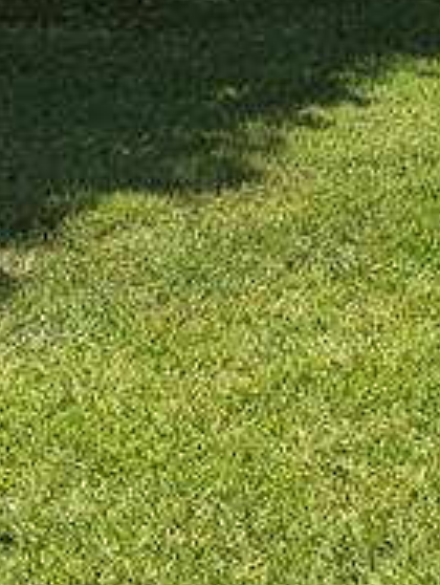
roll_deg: -1.3
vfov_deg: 18.2
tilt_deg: -1.5
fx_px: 1674
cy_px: -223
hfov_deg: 14.4
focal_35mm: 99
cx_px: 566
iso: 80
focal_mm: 6.76
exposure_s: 1/3279
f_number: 1.78
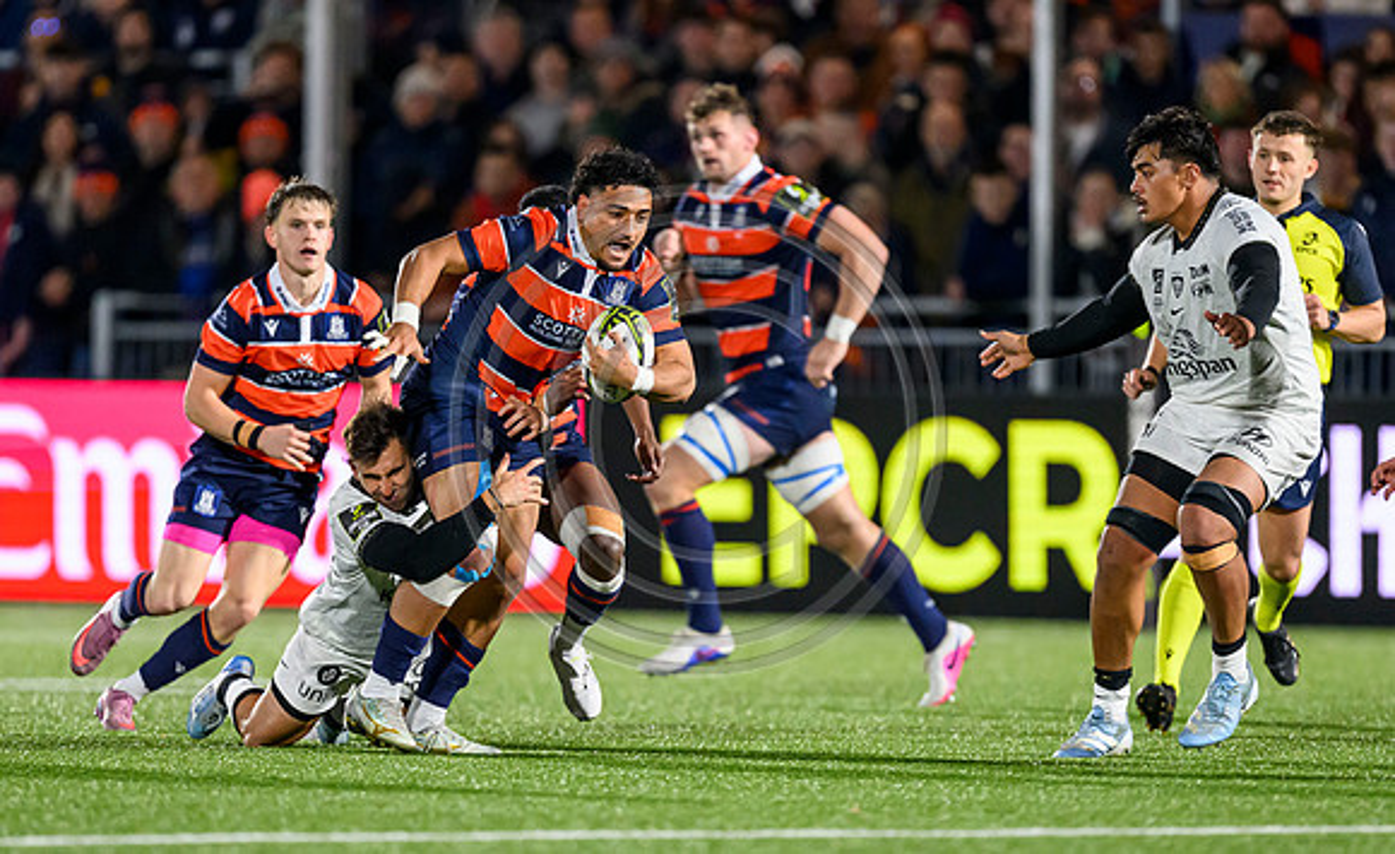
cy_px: 459
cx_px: 605
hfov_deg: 3.4
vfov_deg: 2.1
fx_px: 23427
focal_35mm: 620
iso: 5000
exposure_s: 1/1250
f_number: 2.8
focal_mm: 400
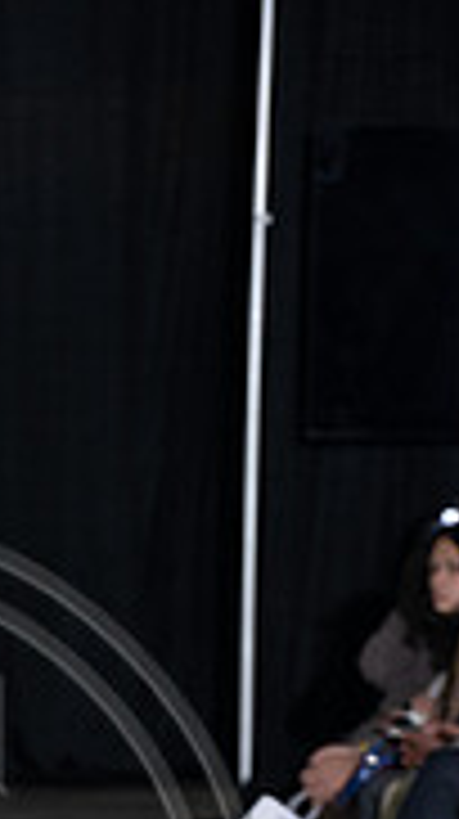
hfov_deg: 4.0
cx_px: -189
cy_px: 954
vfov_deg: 7.1
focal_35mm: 301
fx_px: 6531
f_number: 5.6
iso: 1250
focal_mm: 116
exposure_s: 1/160
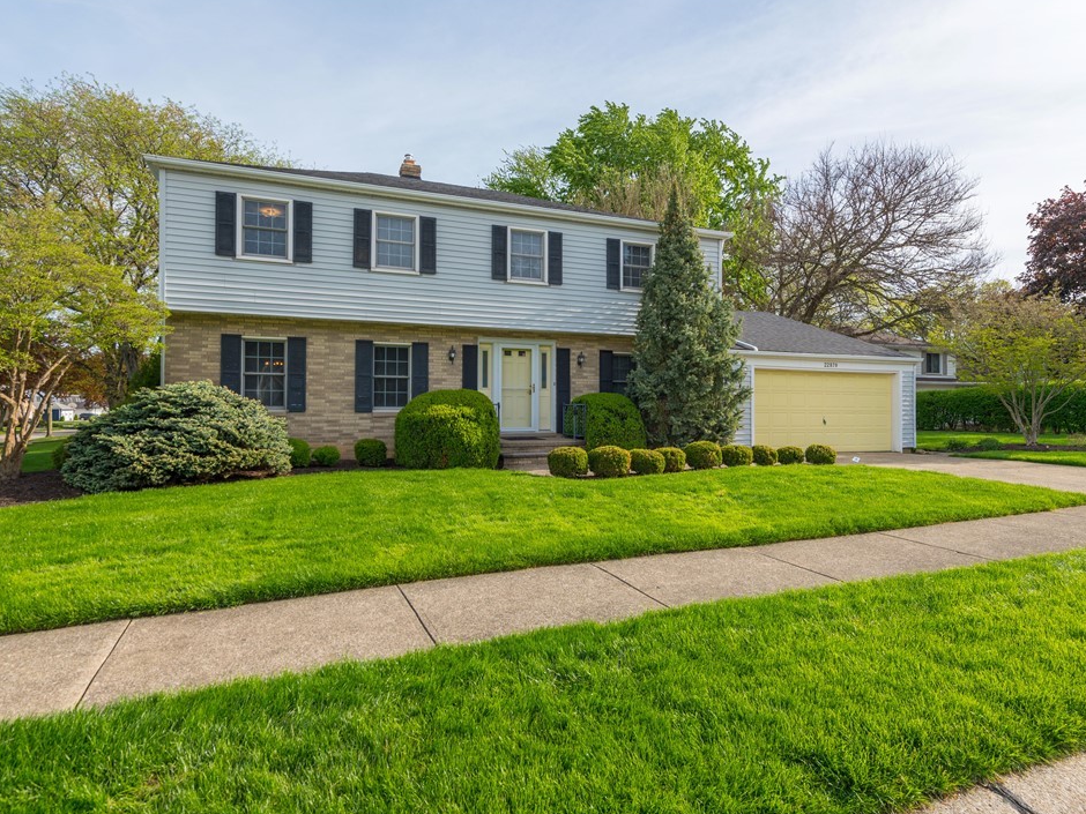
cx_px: 497
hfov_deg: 81.6
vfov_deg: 66.0
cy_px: 406
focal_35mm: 20
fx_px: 627
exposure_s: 1/400
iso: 100
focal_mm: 18
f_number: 9
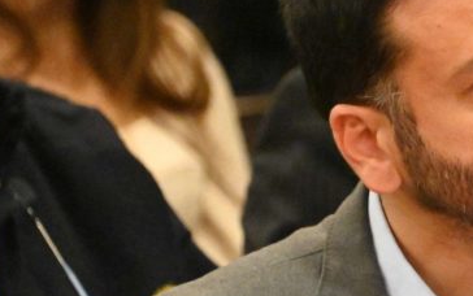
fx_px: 11080
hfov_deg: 2.4
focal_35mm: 859
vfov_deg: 1.5
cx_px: 530
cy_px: 210
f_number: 5.6
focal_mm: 300
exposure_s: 1/320
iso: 32000
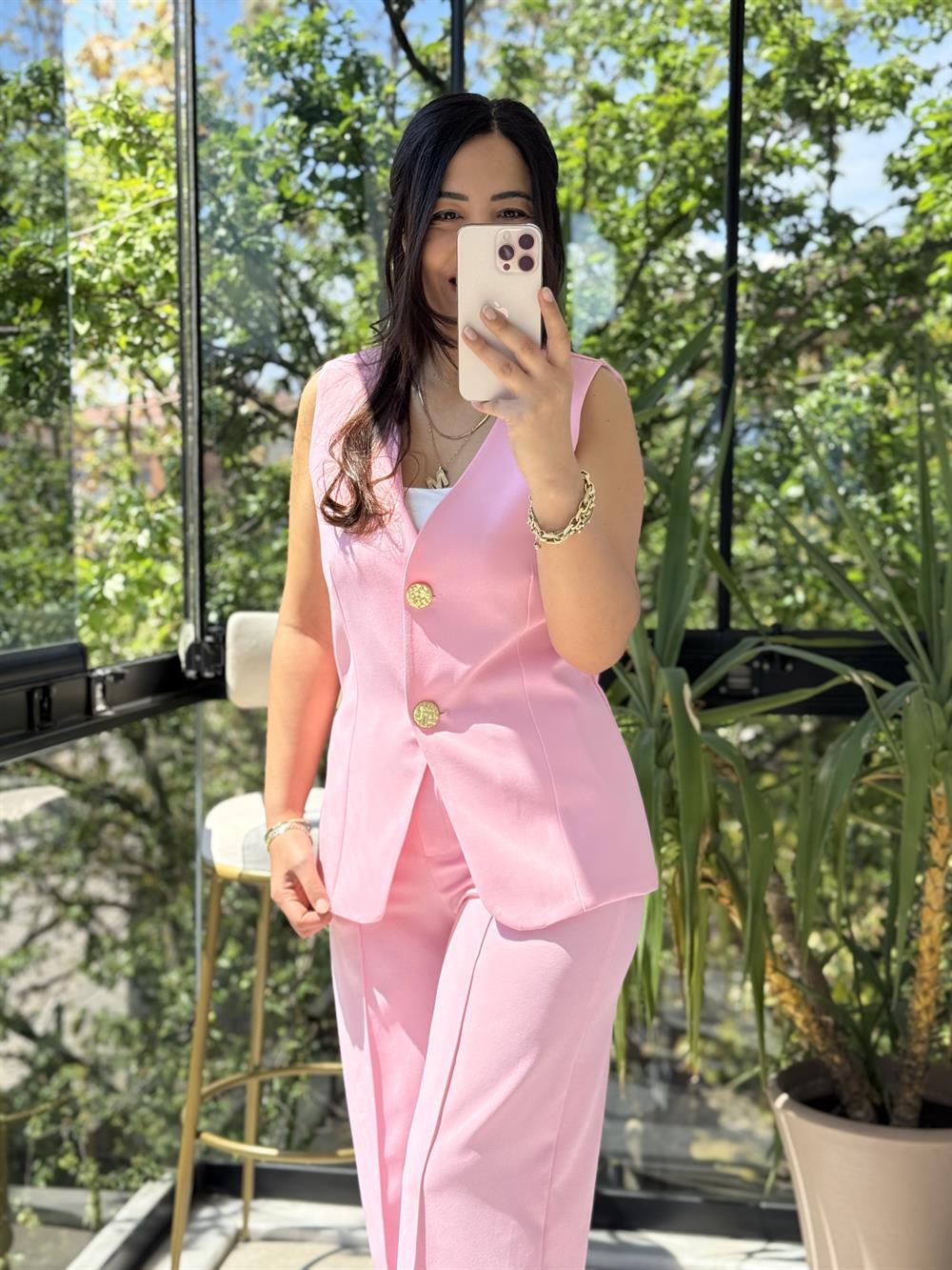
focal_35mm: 48
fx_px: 1760
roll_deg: +0.0
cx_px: 476
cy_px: 635
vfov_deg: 39.7
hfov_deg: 30.3
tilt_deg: -19.9
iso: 80
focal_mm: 6.76
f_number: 1.78
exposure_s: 1/769
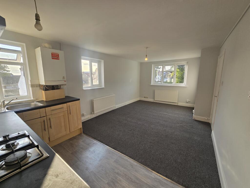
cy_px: 94
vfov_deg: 89.9
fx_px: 94
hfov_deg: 106.2
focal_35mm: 13
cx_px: 125
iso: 50
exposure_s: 1/211
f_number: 2.2
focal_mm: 2.2
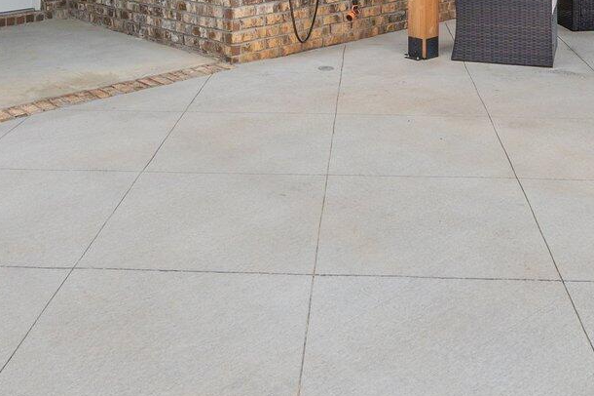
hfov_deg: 41.9
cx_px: 321
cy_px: -98
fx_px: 775
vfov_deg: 25.3
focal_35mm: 47
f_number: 9
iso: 100
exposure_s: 1/125
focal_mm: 14
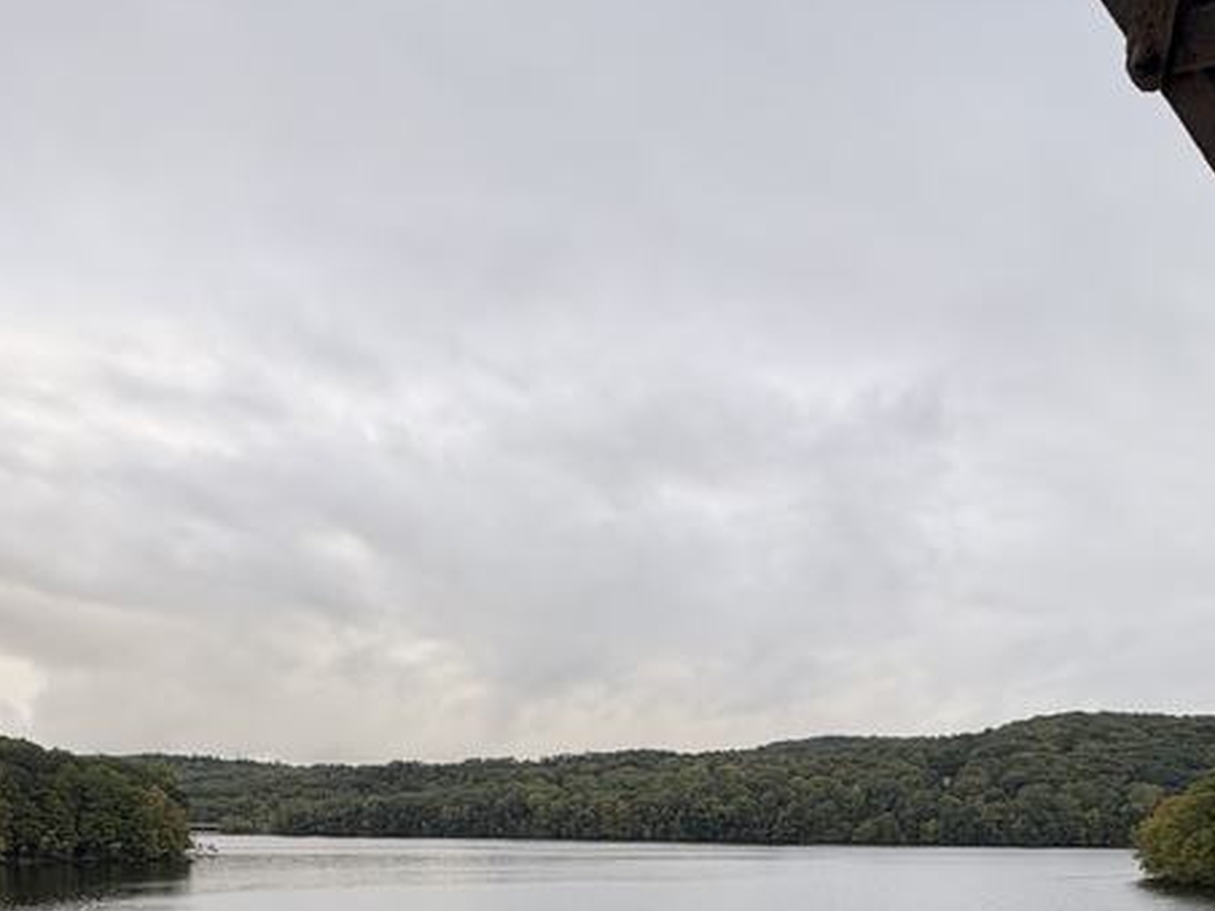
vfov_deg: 39.0
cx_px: 562
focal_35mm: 31
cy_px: 954
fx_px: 1088
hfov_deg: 58.3
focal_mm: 2.22
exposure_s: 1/196
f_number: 2.2
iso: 40
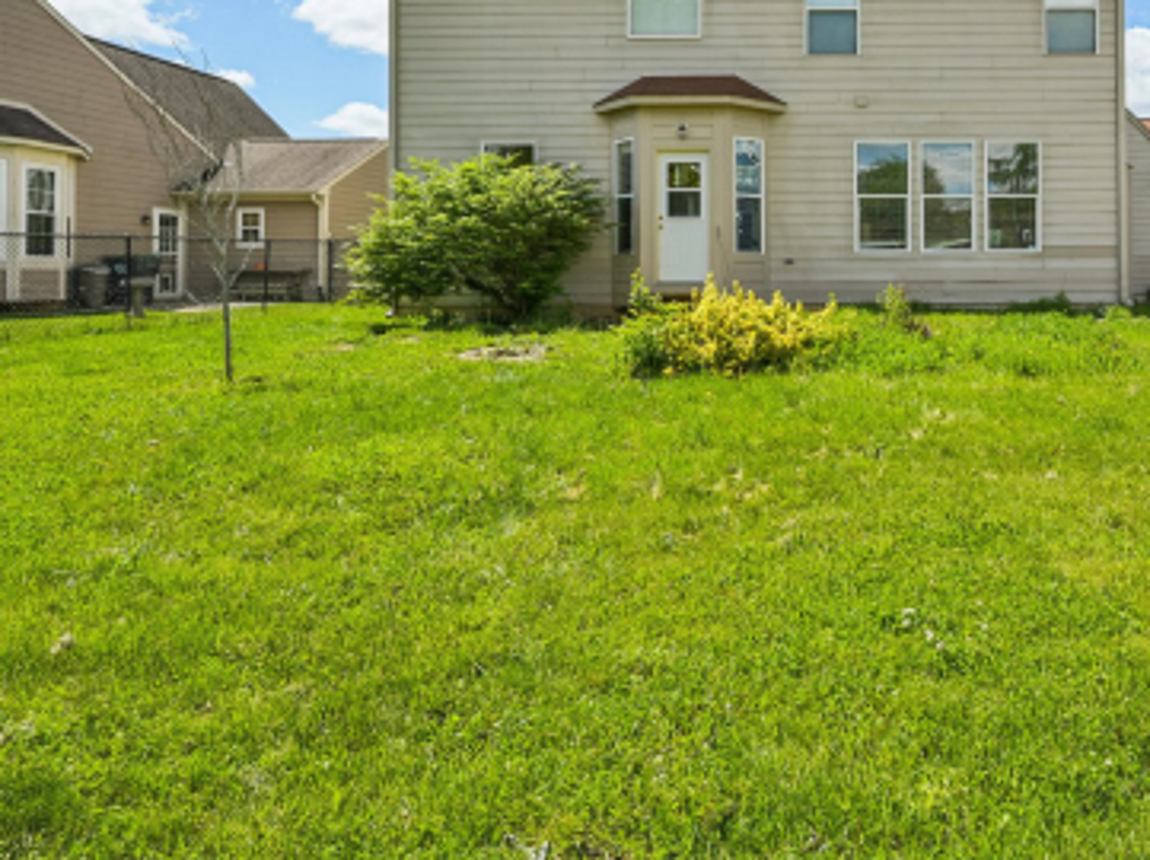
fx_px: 929
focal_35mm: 28
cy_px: 258
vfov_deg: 48.5
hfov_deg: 60.2
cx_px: 857
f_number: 8
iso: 100
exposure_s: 1/320
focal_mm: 14
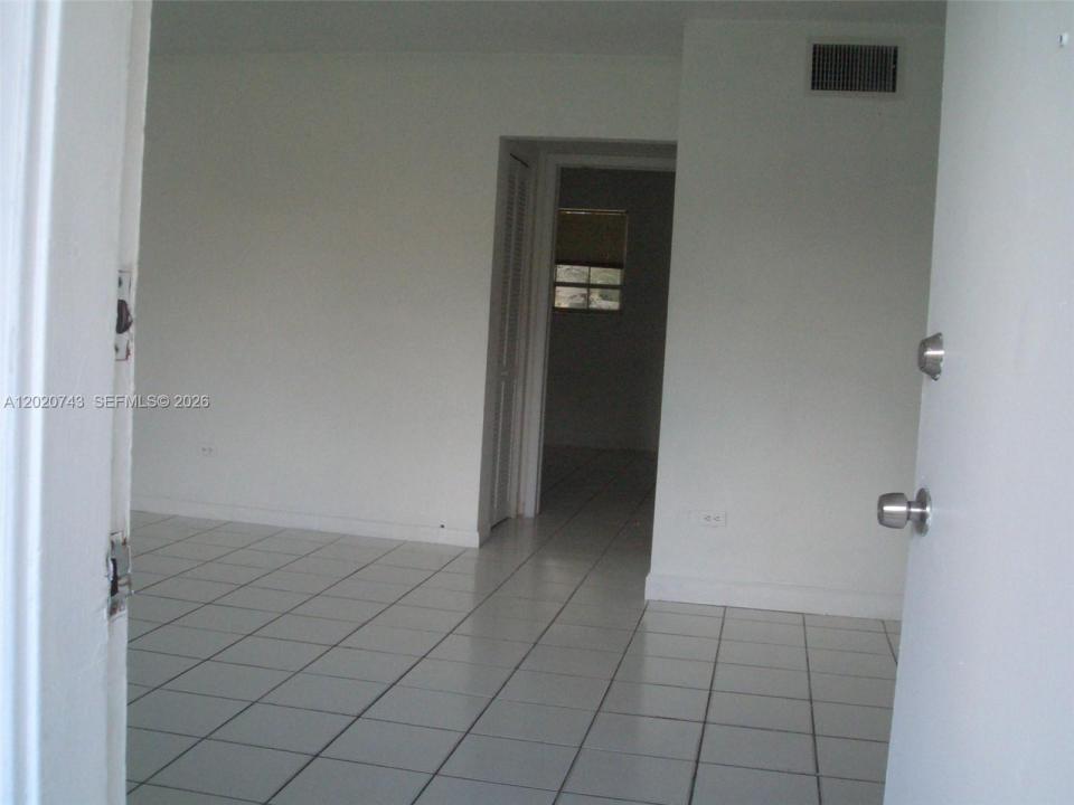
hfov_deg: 51.4
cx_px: 537
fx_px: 1117
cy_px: 402
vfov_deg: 39.7
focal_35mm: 36
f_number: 4
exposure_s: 1/125
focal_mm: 4.8
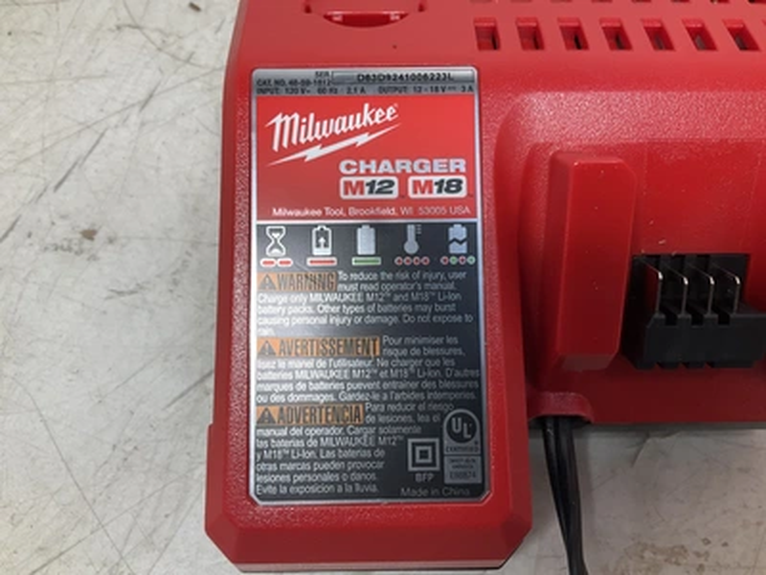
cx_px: 383
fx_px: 642
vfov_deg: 48.2
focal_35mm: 29
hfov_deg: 61.7
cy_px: 288
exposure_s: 1/60
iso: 32
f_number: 1.8
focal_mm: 3
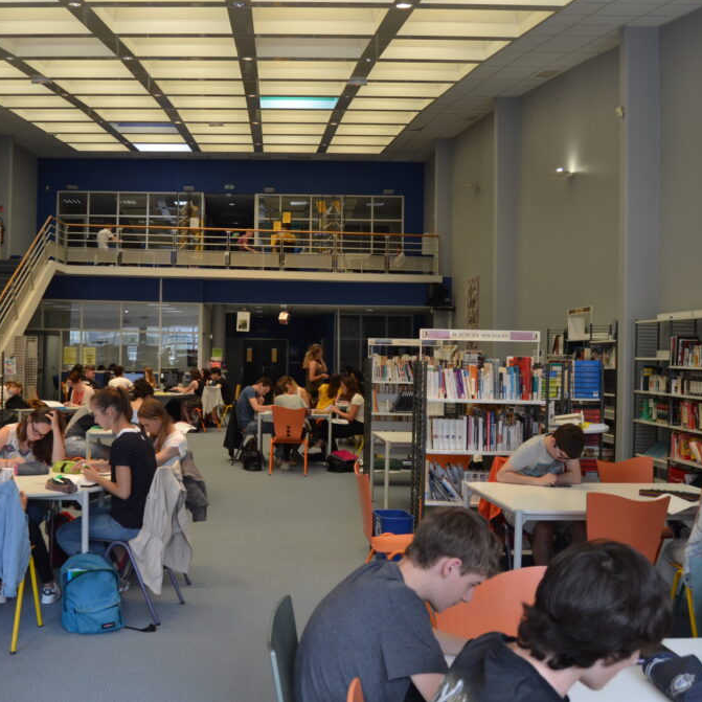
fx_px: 803
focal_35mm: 35
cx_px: 246
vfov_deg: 47.2
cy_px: 346
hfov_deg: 46.6
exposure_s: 1/125
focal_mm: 18
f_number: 5.6
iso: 400
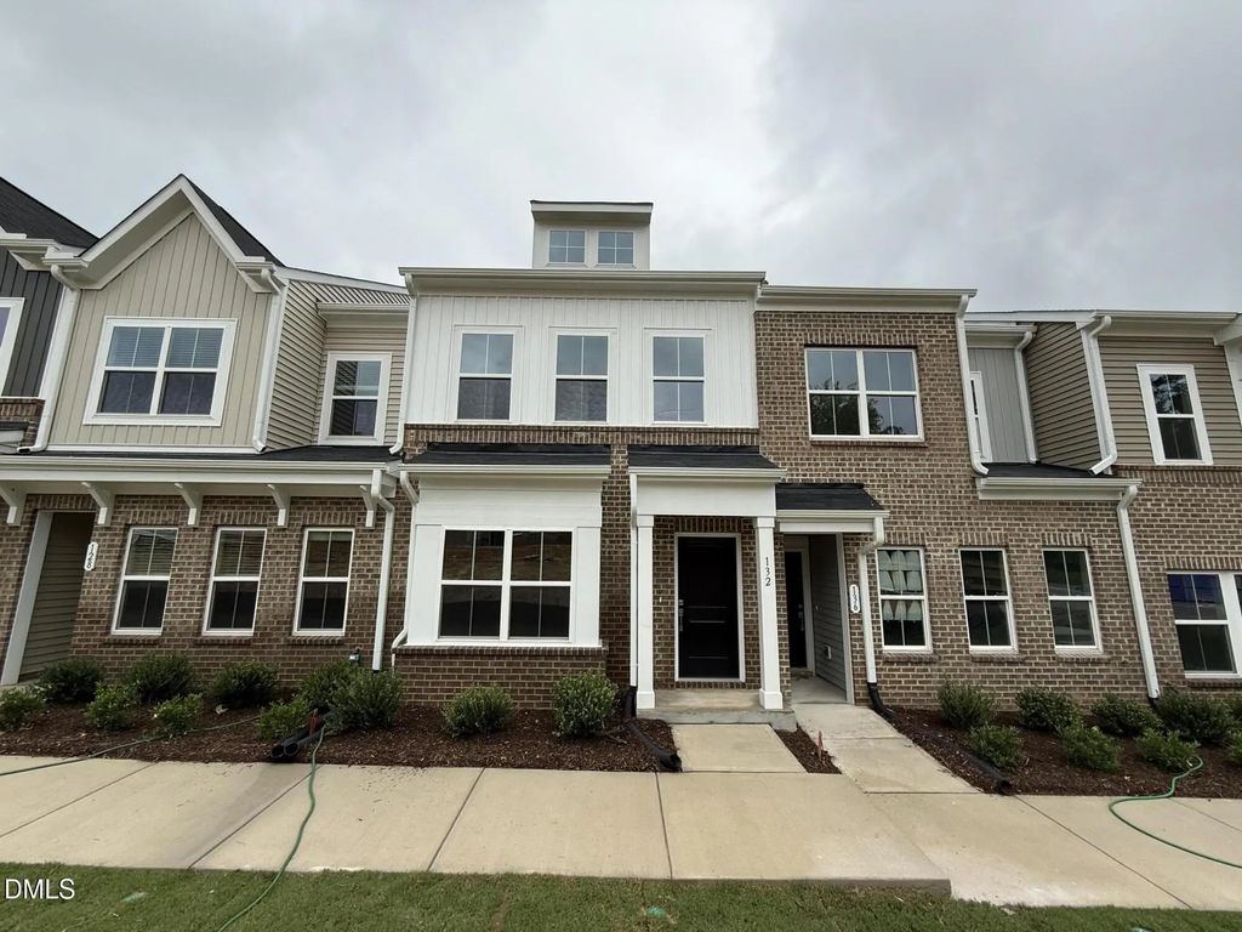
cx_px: 621
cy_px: 466
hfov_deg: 102.1
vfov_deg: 85.7
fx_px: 502
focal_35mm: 14
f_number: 2.2
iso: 50
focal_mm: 2.22
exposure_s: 1/1211
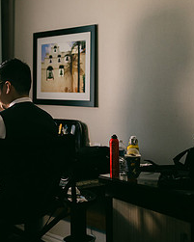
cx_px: -8
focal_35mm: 76
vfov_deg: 25.0
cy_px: 87
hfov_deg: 19.5
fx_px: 545
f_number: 1.2
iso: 400
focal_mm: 35
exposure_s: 1/1000
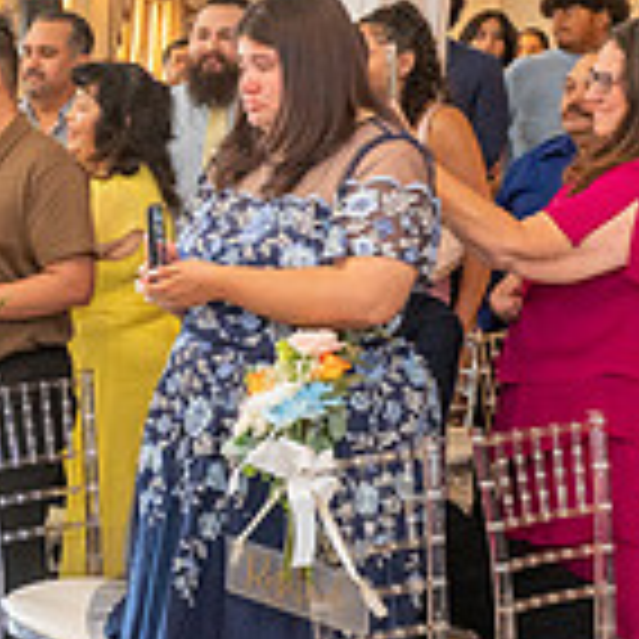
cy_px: 421
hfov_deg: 16.7
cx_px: -432
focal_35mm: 90
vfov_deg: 19.2
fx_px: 1880
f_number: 5
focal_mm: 26
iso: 1250
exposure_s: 1/200
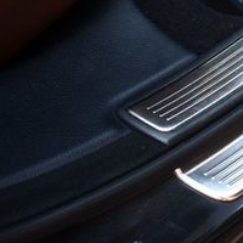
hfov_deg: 14.1
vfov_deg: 15.1
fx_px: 905
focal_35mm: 114
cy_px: 27
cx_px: 383
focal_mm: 28
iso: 800
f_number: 4.2
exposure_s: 1/160
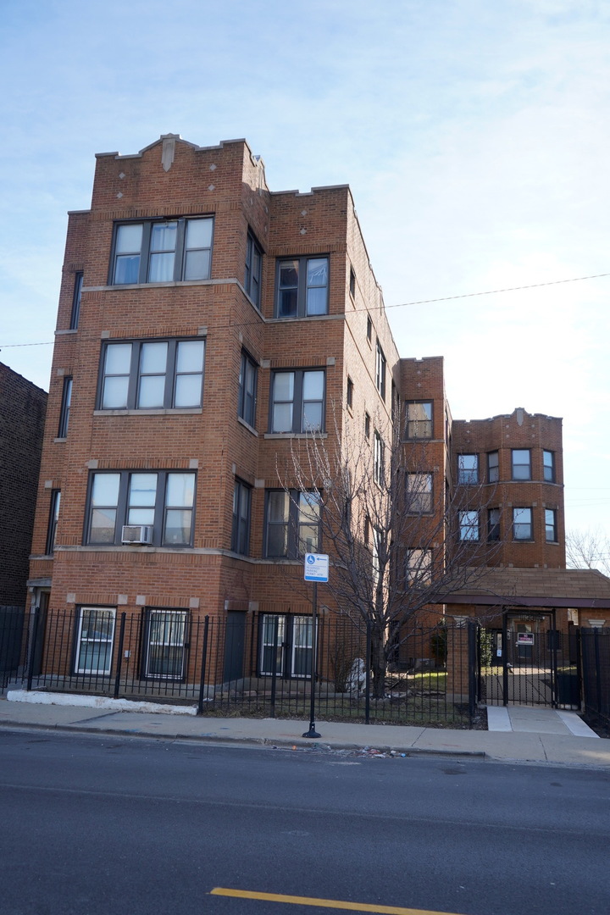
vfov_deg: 61.9
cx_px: 305
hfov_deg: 43.6
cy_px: 458
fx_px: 762
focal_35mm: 30
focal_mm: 30
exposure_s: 1/250
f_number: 4.5
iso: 100
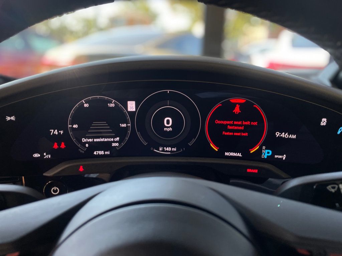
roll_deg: -0.8
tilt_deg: -16.3
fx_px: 257
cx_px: 171
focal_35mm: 26
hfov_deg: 67.3
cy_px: 128
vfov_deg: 53.1
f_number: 1.6
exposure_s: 1/157
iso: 32
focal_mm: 4.2
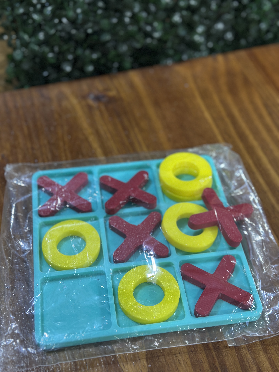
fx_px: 516
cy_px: 186
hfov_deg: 30.3
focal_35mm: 48
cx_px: 140
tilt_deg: -48.1
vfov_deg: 39.7
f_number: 1.78
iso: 320
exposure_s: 1/50
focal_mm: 6.86
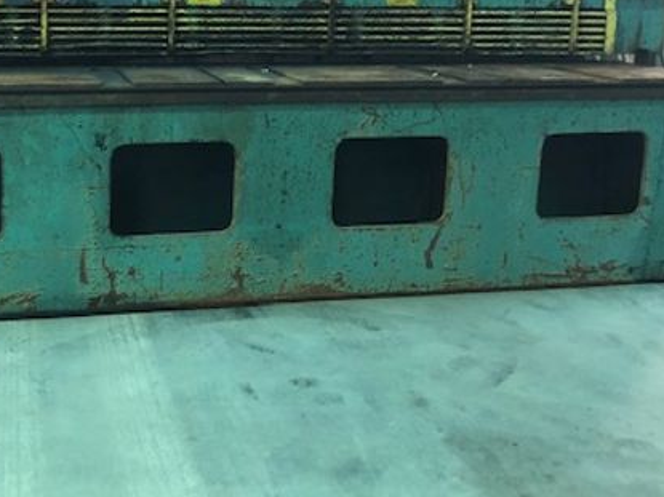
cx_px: 210
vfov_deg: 26.2
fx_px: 1036
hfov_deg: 35.1
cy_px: 56
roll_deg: -1.1
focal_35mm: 54
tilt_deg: -5.0
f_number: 1.8
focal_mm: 3.99
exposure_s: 1/9
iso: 100
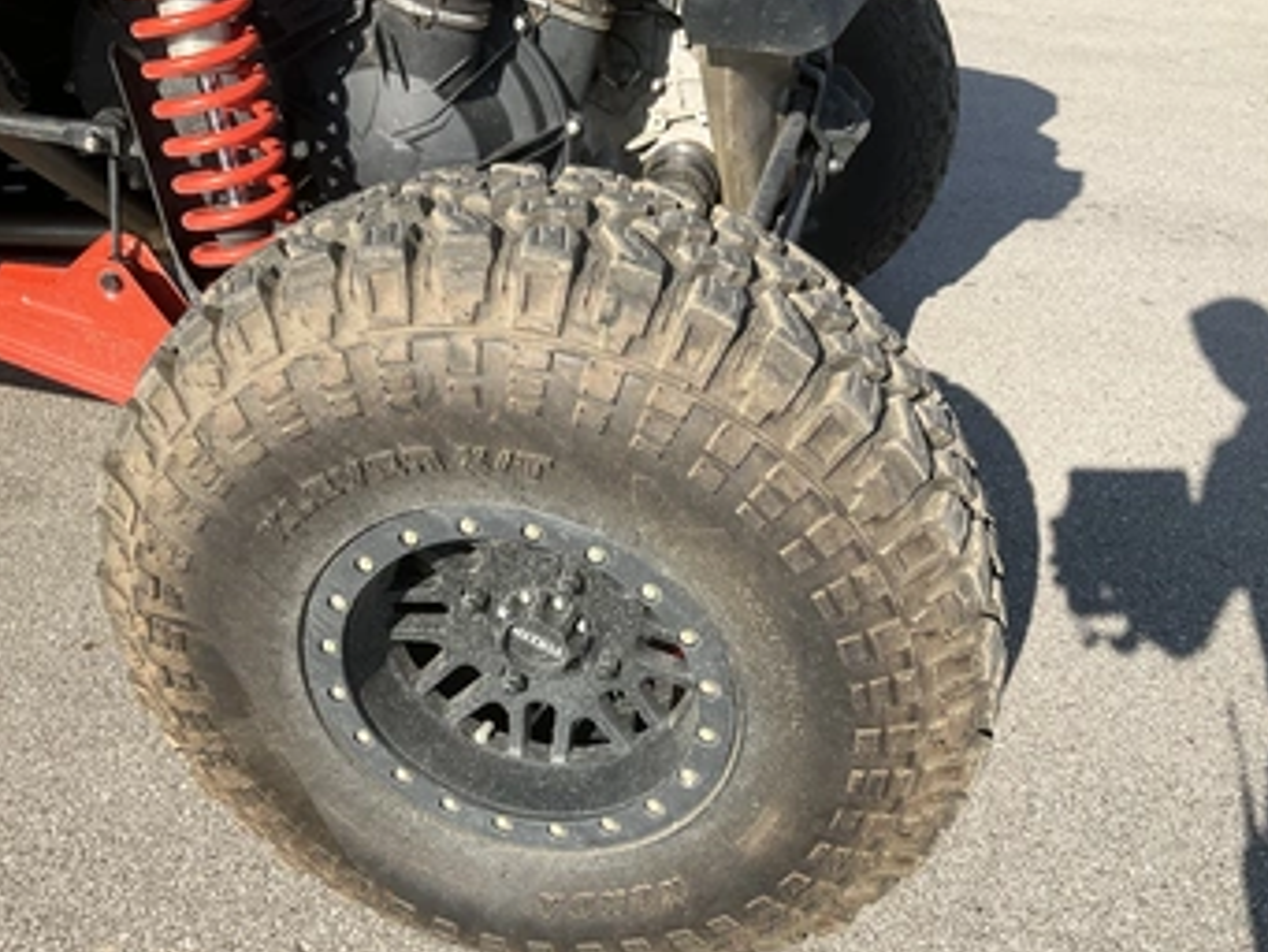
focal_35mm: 34
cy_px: 547
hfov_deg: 53.9
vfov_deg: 41.7
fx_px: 1246
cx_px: 640
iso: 25
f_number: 1.8
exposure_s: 1/997
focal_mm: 3
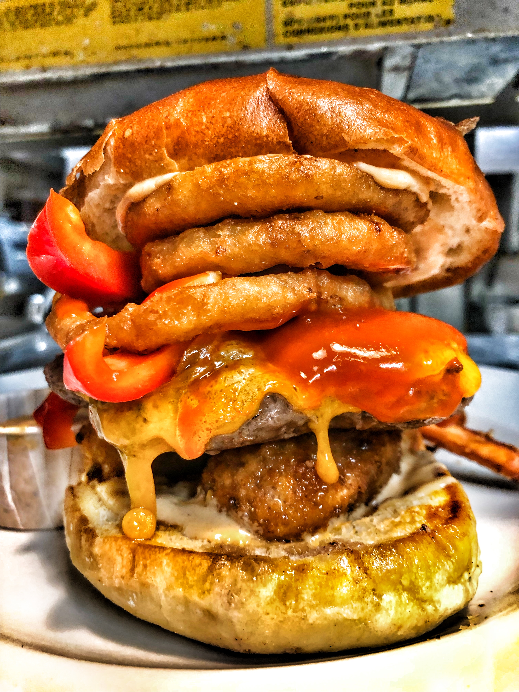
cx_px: 260
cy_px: 346
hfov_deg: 49.7
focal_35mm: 28
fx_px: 560
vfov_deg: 63.4
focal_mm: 4
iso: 64
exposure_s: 1/15
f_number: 1.8
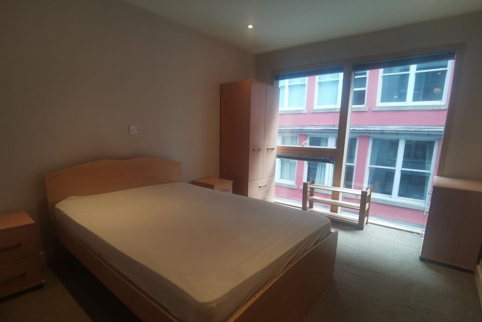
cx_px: 239
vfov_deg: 67.1
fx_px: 241
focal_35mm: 18
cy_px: 184
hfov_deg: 90.0
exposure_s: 1/50
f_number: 2.2
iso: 100
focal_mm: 2.26
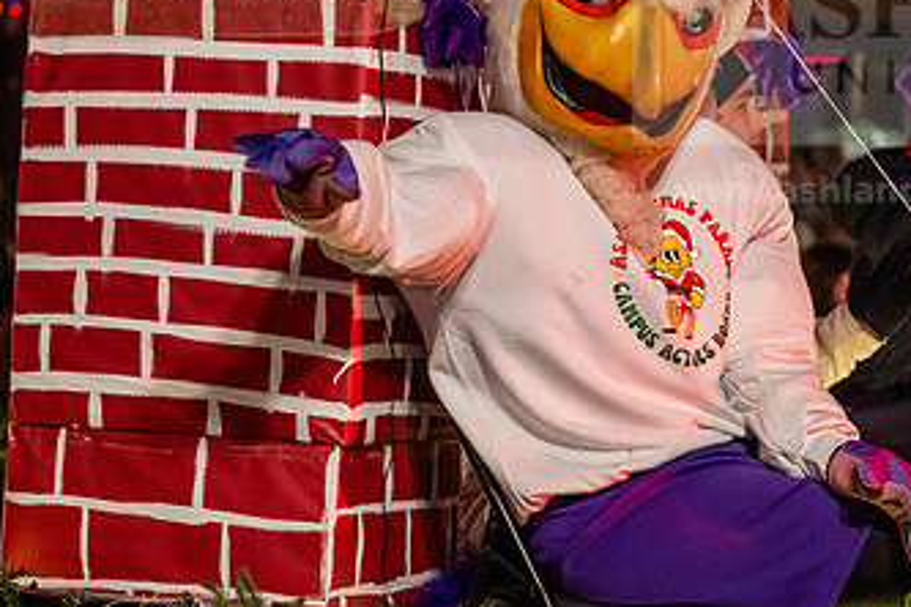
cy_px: 247
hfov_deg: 16.8
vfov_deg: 11.2
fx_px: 3087
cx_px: 550
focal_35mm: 122
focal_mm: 70
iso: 4000
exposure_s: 1/200
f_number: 2.8
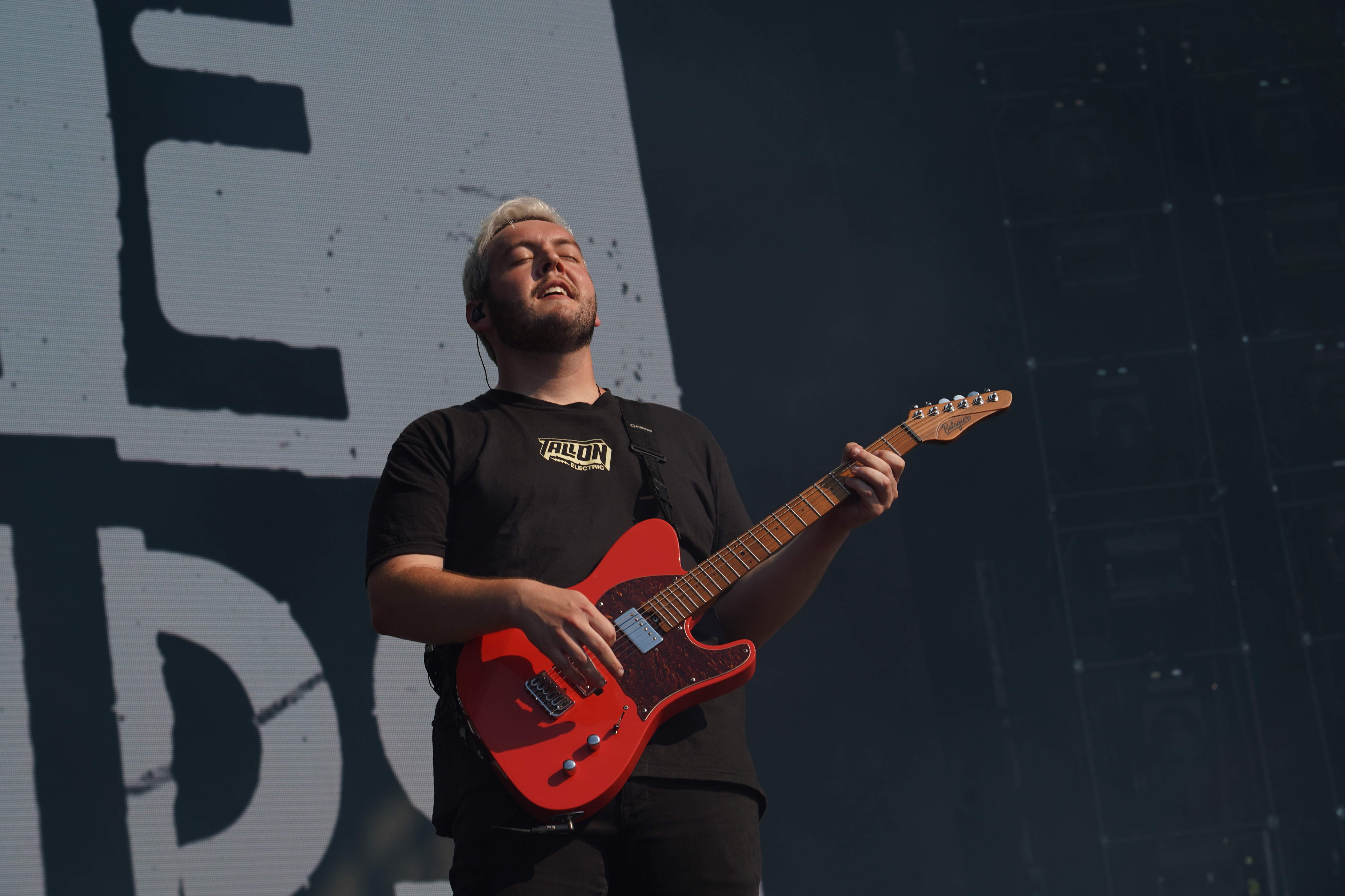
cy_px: 448
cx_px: 672
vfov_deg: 13.0
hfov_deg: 19.5
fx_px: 3923
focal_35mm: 105
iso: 100
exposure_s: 1/500
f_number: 8
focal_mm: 105
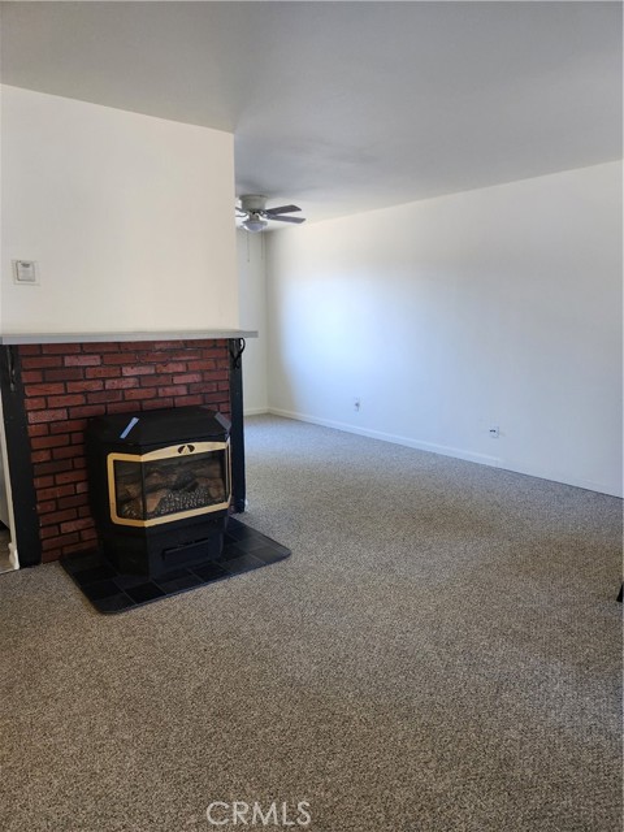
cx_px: 312
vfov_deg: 73.9
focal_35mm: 23
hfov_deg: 58.9
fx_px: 553
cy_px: 416
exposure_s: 1/180
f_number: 1.8
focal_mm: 5.4
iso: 200
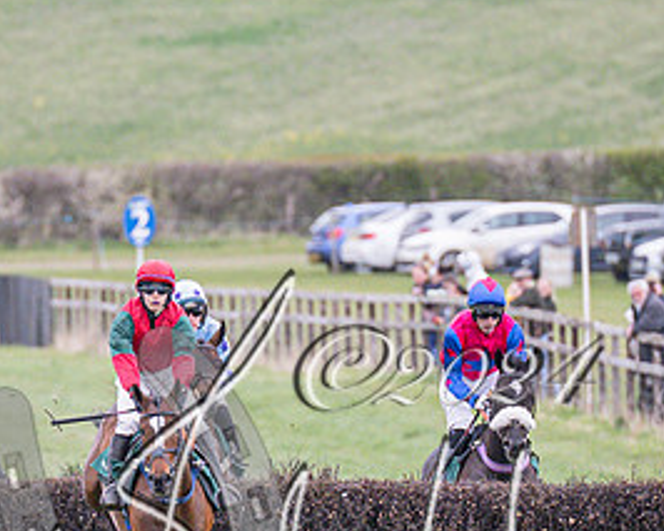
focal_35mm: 935
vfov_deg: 1.7
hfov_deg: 2.1
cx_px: 159
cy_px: 459
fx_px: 18381
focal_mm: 200
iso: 800
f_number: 2.8
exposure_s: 1/1600
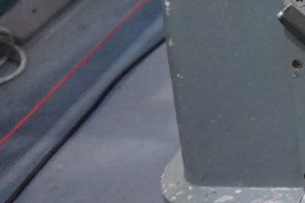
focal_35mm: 103
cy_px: -130
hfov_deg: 15.2
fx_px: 872
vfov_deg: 12.4
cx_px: 642
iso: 3200
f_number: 3.5
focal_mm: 16
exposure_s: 1/80
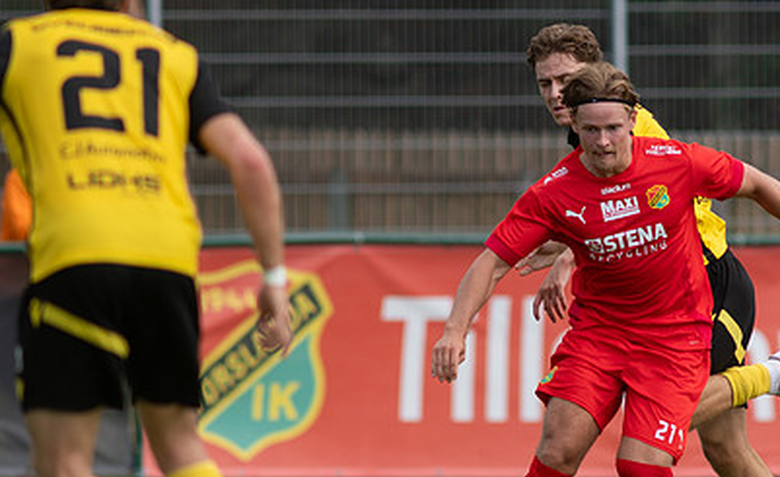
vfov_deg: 1.5
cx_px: 556
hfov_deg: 2.5
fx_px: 17871
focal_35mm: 846
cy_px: 397
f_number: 3.2
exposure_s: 1/2000
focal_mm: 300
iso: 160
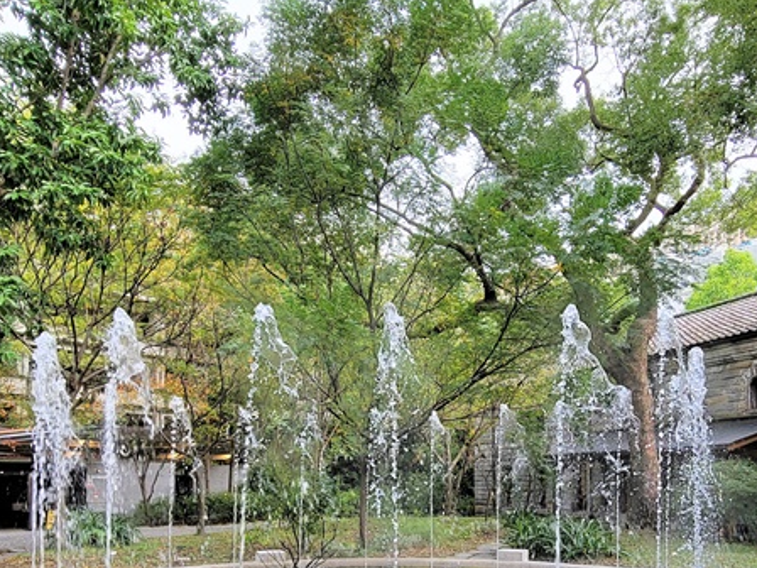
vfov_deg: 45.6
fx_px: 634
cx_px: 407
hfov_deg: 61.6
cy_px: 460
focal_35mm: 29
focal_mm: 2.2
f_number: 2.2
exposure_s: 1/142
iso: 50
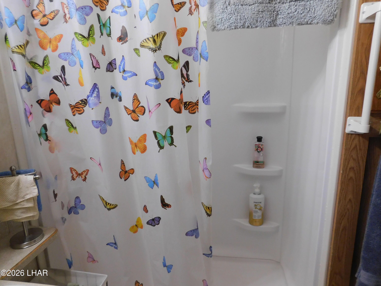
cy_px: 143
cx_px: 190
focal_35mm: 23
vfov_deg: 58.9
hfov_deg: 73.9
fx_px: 253
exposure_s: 1/30
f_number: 3
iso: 280
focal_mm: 4
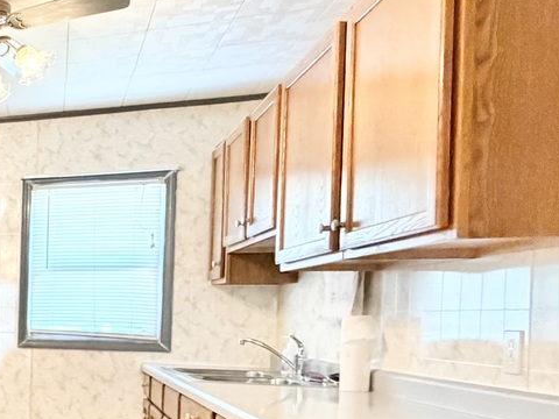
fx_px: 678
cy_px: 325
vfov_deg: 33.5
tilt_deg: -0.5
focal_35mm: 42
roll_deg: -0.4
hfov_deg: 30.4
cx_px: -235
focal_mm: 2.22
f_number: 2.2
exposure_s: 1/60
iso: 500
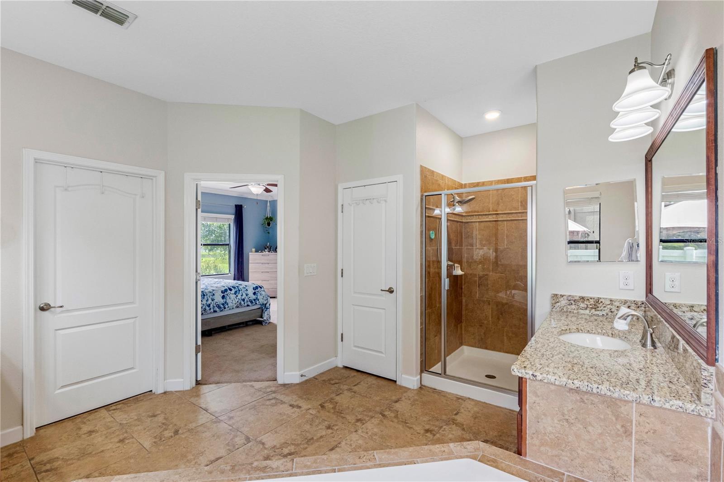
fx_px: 322
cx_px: 362
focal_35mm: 16
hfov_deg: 96.7
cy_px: 241
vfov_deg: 73.7
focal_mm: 16
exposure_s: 1/200
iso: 1600
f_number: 11
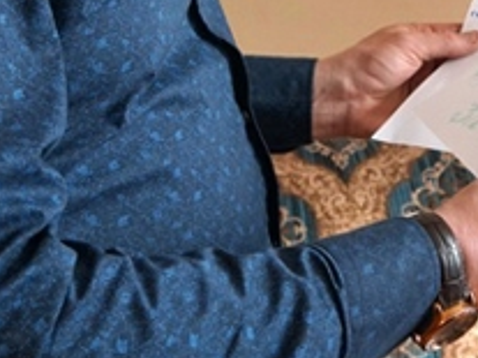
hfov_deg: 20.3
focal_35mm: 94
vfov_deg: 14.8
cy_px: -155
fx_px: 1297
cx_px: 471
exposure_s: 1/160
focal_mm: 18
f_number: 4
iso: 800
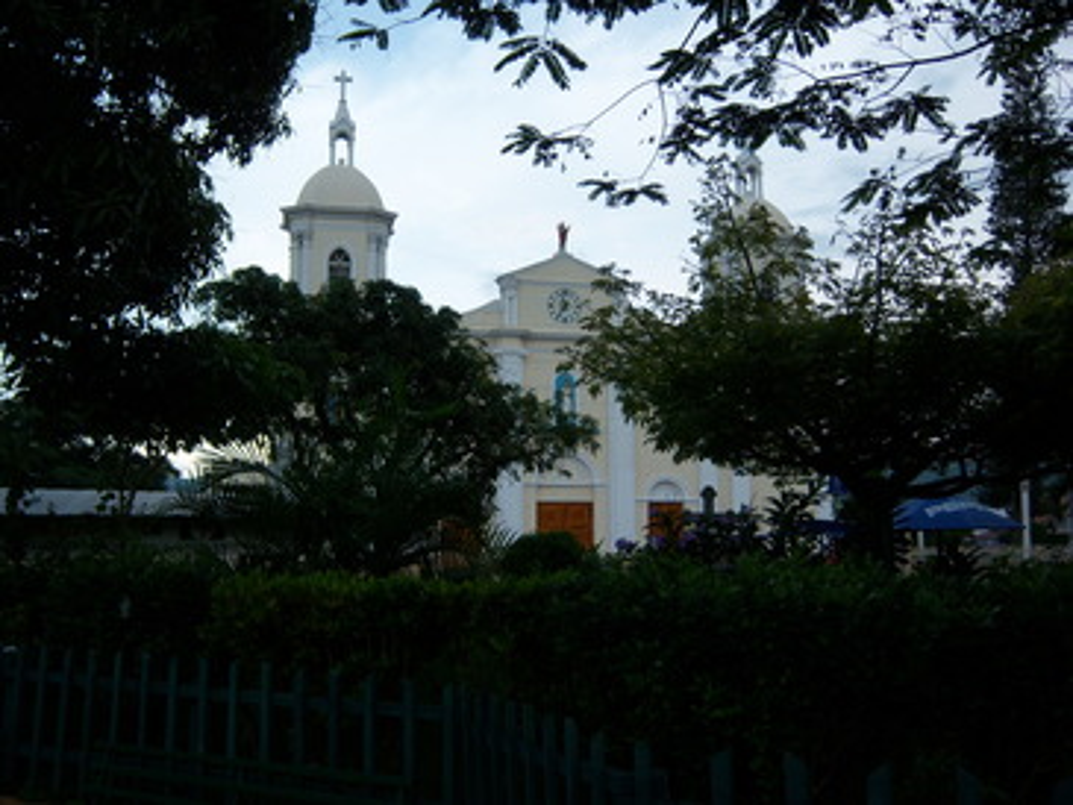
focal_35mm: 36
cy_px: 402
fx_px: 1116
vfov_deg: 39.7
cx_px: 536
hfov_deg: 51.3
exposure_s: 1/640
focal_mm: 7.5
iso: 80
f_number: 2.8
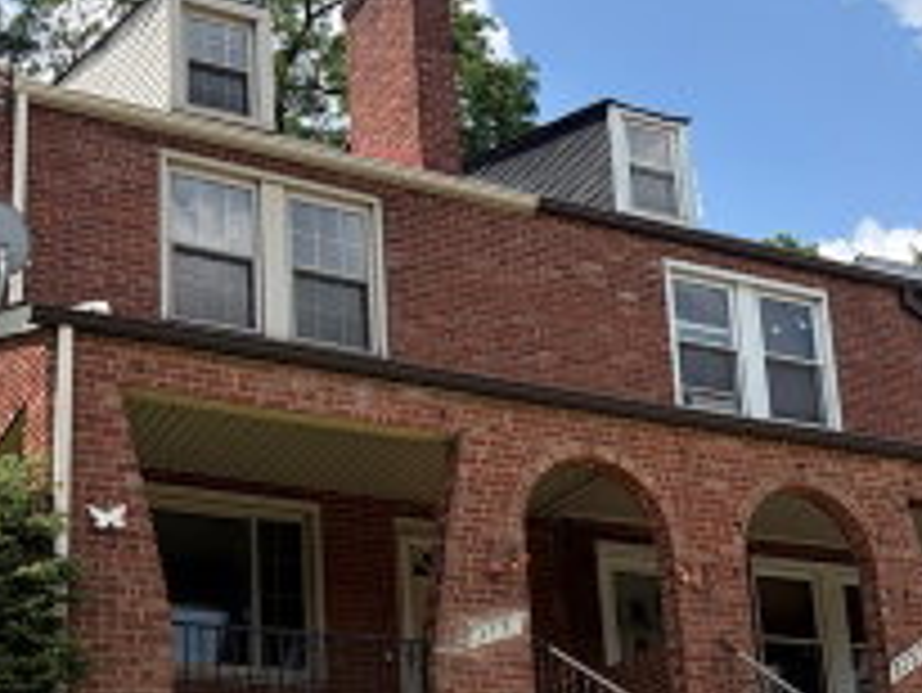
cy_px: 590
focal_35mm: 65
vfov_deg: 22.2
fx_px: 1732
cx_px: 517
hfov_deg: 29.8
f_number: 1.6
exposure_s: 1/2208
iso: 50
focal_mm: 5.96
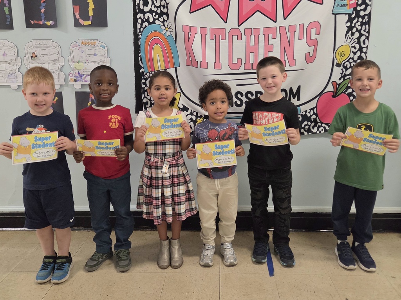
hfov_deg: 73.9
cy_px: 150
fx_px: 266
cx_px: 200
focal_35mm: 23
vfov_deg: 58.9
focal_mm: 5.4
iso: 1600
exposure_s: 1/120
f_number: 1.8
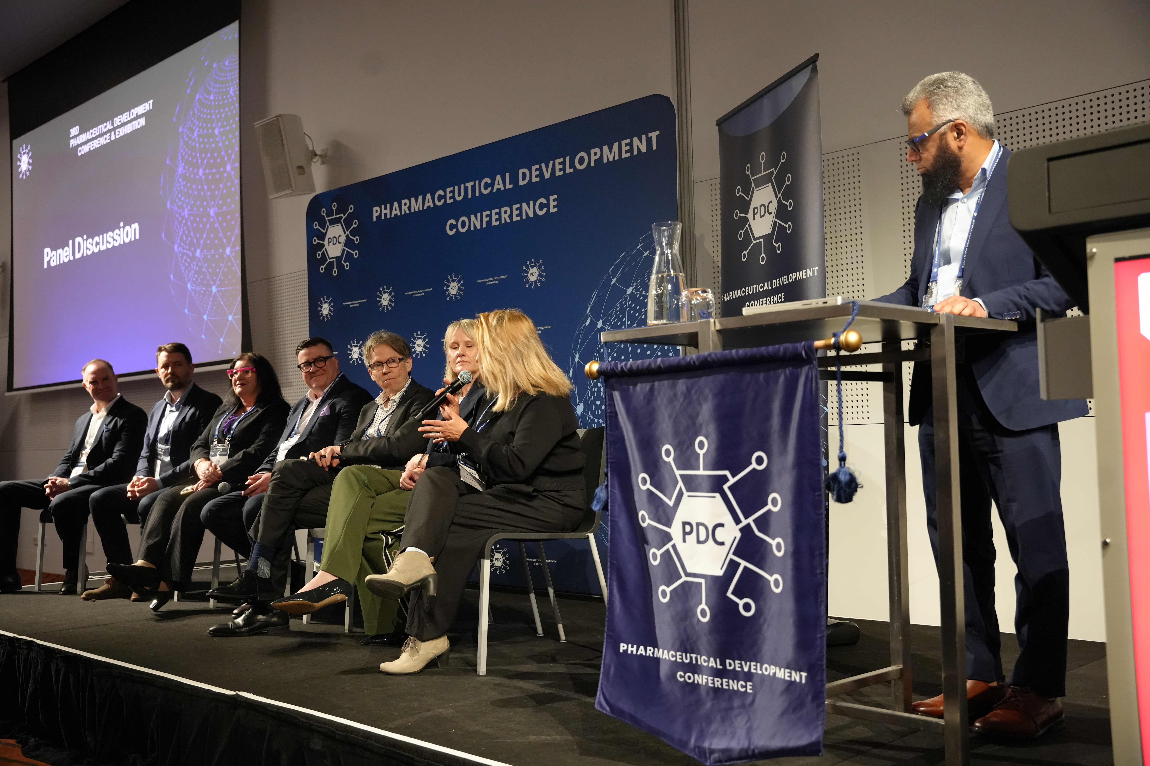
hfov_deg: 53.5
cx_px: 575
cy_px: 383
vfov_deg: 37.2
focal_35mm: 36
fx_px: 1140
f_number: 4
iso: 5000
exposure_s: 1/160
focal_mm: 35.7
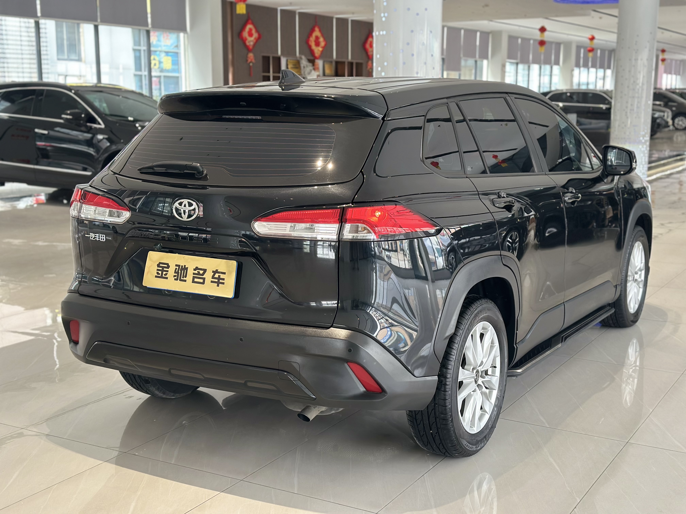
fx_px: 951
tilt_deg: -9.2
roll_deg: -0.1
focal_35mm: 48
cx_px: 343
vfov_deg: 30.3
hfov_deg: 39.7
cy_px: 257
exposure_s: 1/94
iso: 125
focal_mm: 6.86
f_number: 1.78
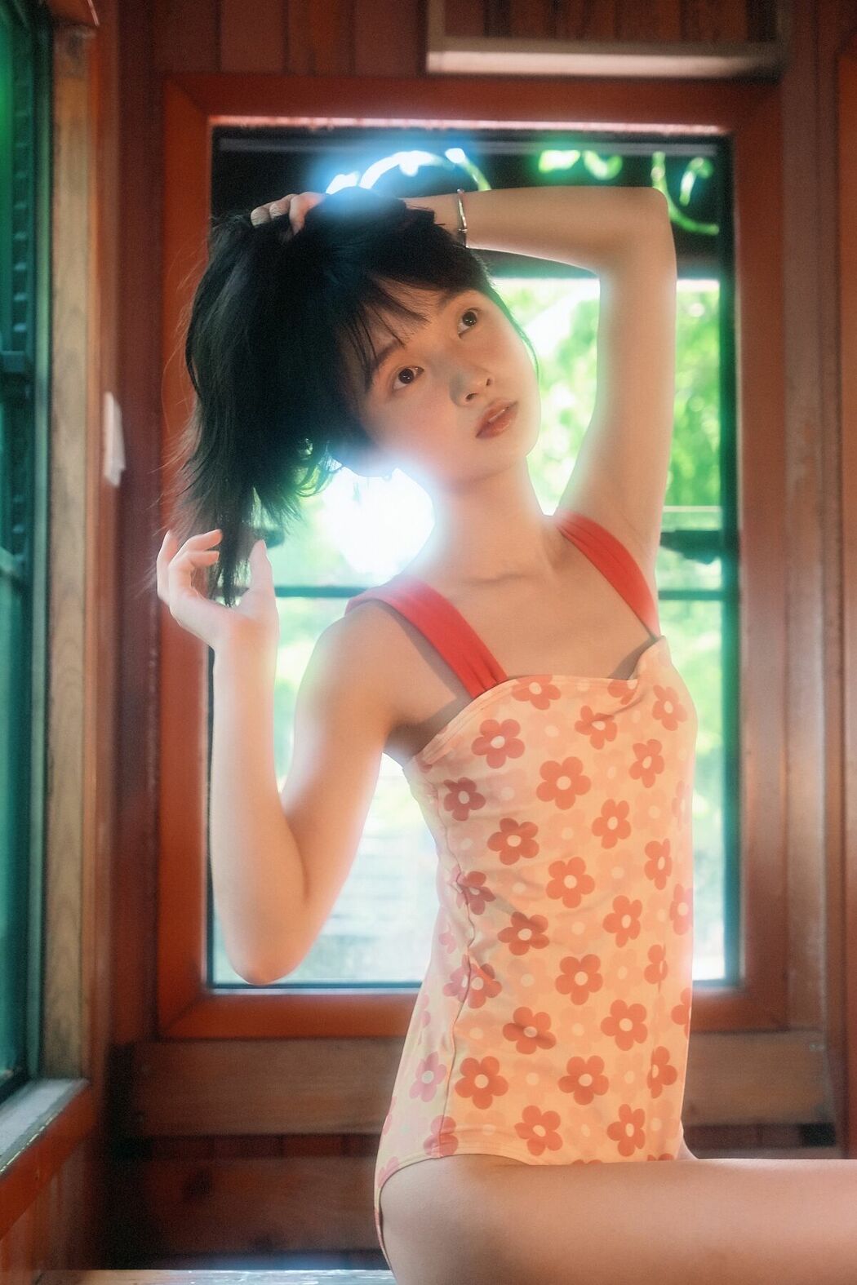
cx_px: 428
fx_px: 2214
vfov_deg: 32.4
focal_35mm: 62
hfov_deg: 21.9
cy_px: 642
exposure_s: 1/60
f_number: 2.8
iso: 500
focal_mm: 41.4
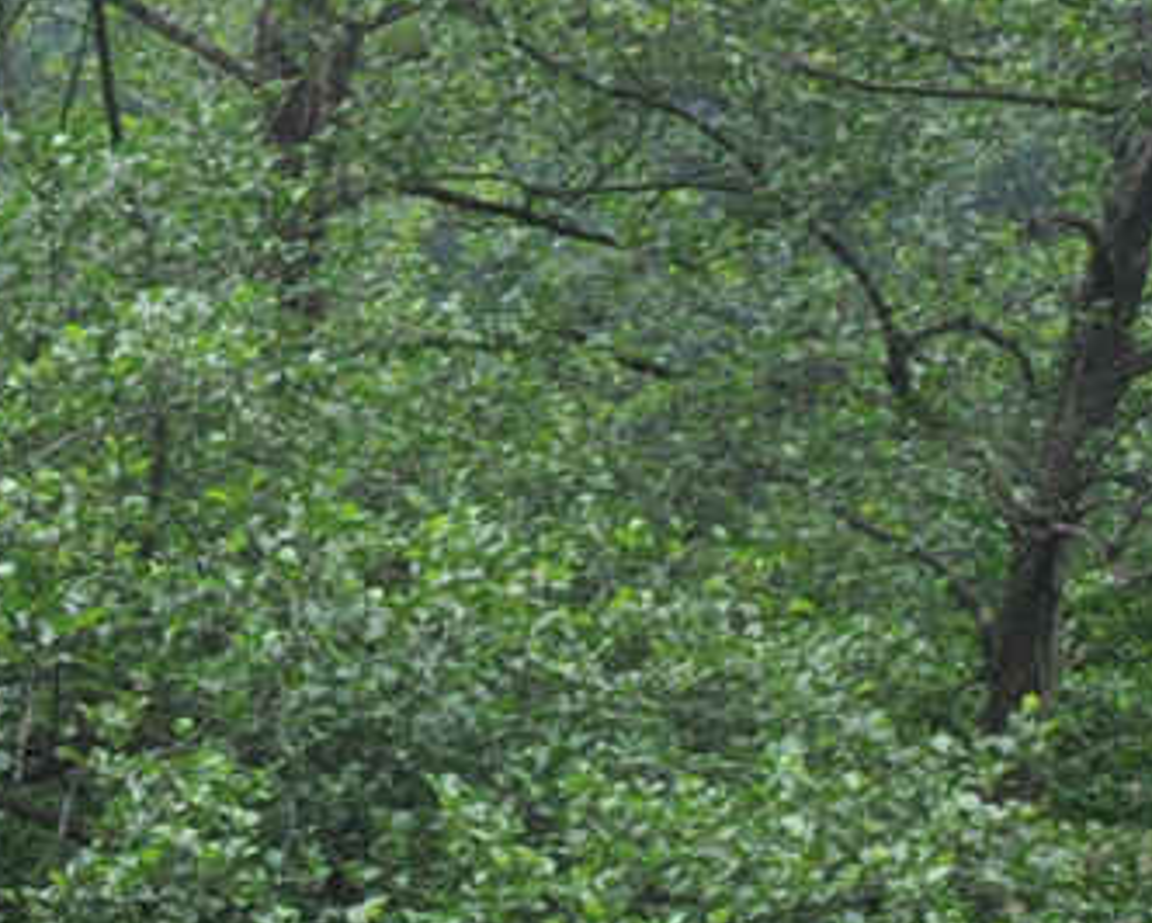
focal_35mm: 156
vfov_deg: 9.5
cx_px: -1690
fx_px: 5322
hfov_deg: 10.5
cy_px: 1579
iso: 280
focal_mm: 18
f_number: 5.6
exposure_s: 1/125
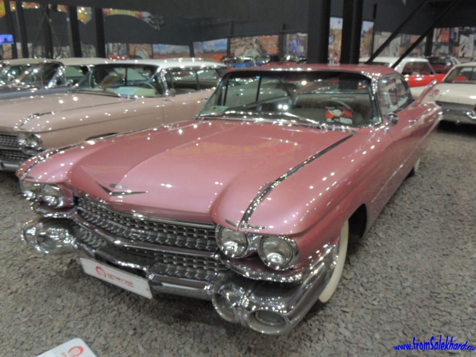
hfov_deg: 60.0
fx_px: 413
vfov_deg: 46.8
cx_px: 238
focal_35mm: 30
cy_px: 178
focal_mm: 5.3
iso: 400
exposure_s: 1/15
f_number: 3.1
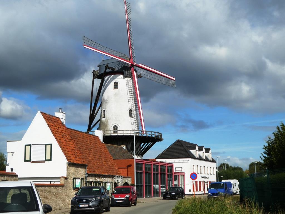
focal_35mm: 57
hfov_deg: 33.8
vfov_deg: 25.7
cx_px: 142
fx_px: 469
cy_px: 107
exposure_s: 1/1000
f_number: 4.5
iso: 80
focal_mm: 10.3
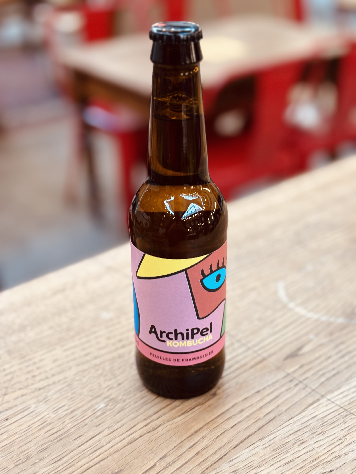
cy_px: 237
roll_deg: -0.2
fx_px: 713
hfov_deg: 28.0
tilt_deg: -28.5
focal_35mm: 52
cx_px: 178
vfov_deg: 36.8
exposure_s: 1/50
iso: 100
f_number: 1.6
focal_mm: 5.96
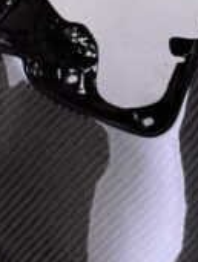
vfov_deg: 14.6
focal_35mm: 112
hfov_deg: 11.6
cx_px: 421
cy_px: 519
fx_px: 851
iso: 160
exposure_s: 1/120
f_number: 1.78
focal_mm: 6.76
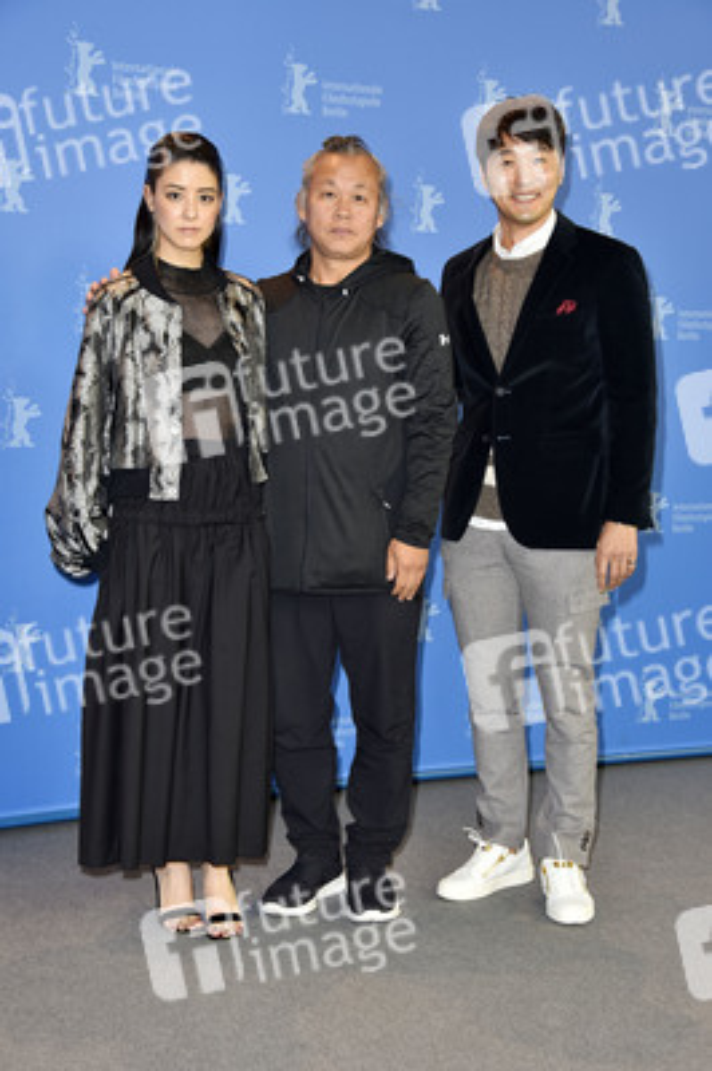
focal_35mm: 58
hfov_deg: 23.3
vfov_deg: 34.5
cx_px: 356
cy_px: 536
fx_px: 1724
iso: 640
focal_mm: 58
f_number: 5.6
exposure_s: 1/125
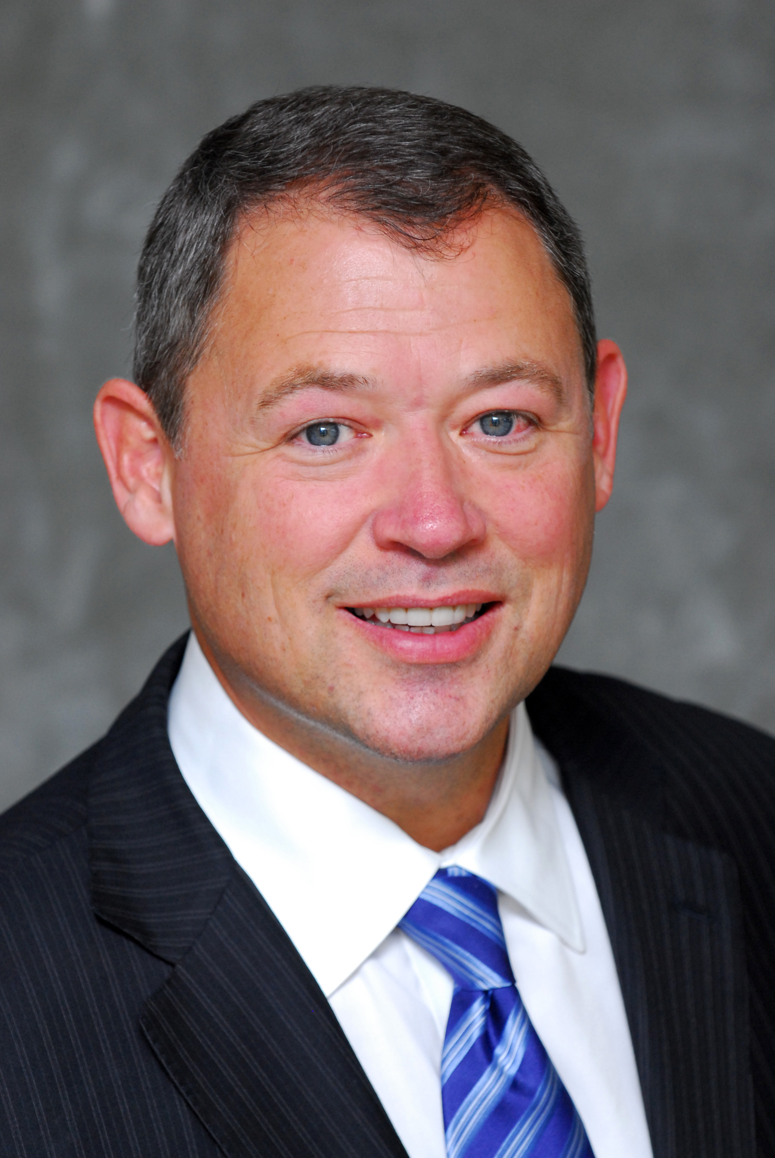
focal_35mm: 240
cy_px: 579
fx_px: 7727
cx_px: 388
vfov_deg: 8.6
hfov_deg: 5.7
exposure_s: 1/60
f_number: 5.6
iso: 640
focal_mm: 160
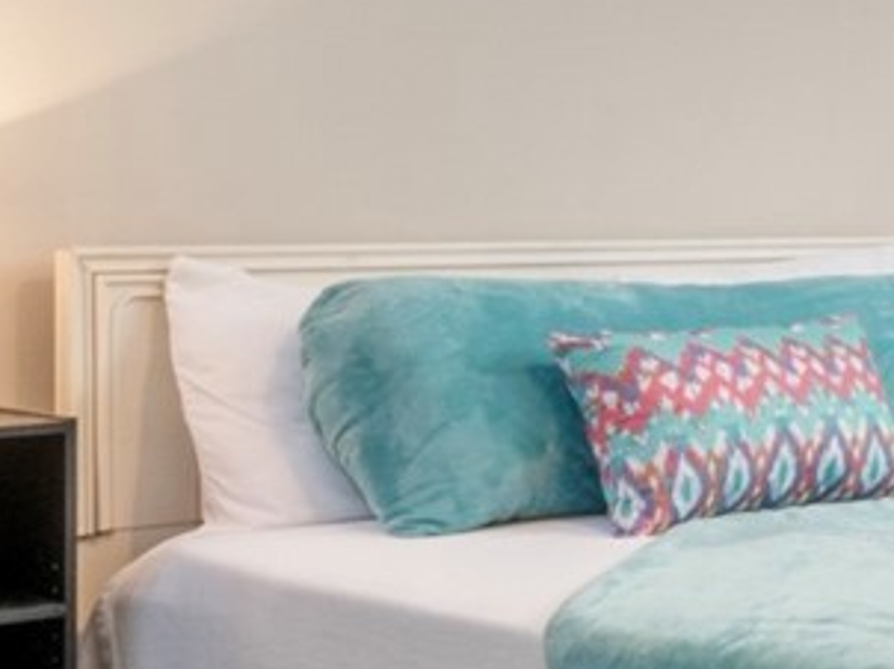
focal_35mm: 90
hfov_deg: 18.4
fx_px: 2323
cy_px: 133
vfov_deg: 16.3
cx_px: 1477
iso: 250
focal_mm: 13
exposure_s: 3.2
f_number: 9
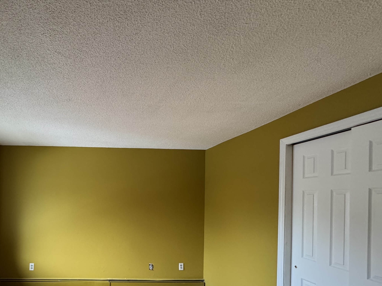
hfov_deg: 74.3
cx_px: 104
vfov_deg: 61.2
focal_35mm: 21
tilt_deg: -0.8
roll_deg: -0.8
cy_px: 200
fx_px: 232
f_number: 2.2
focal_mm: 2.22
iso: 320
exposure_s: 1/60
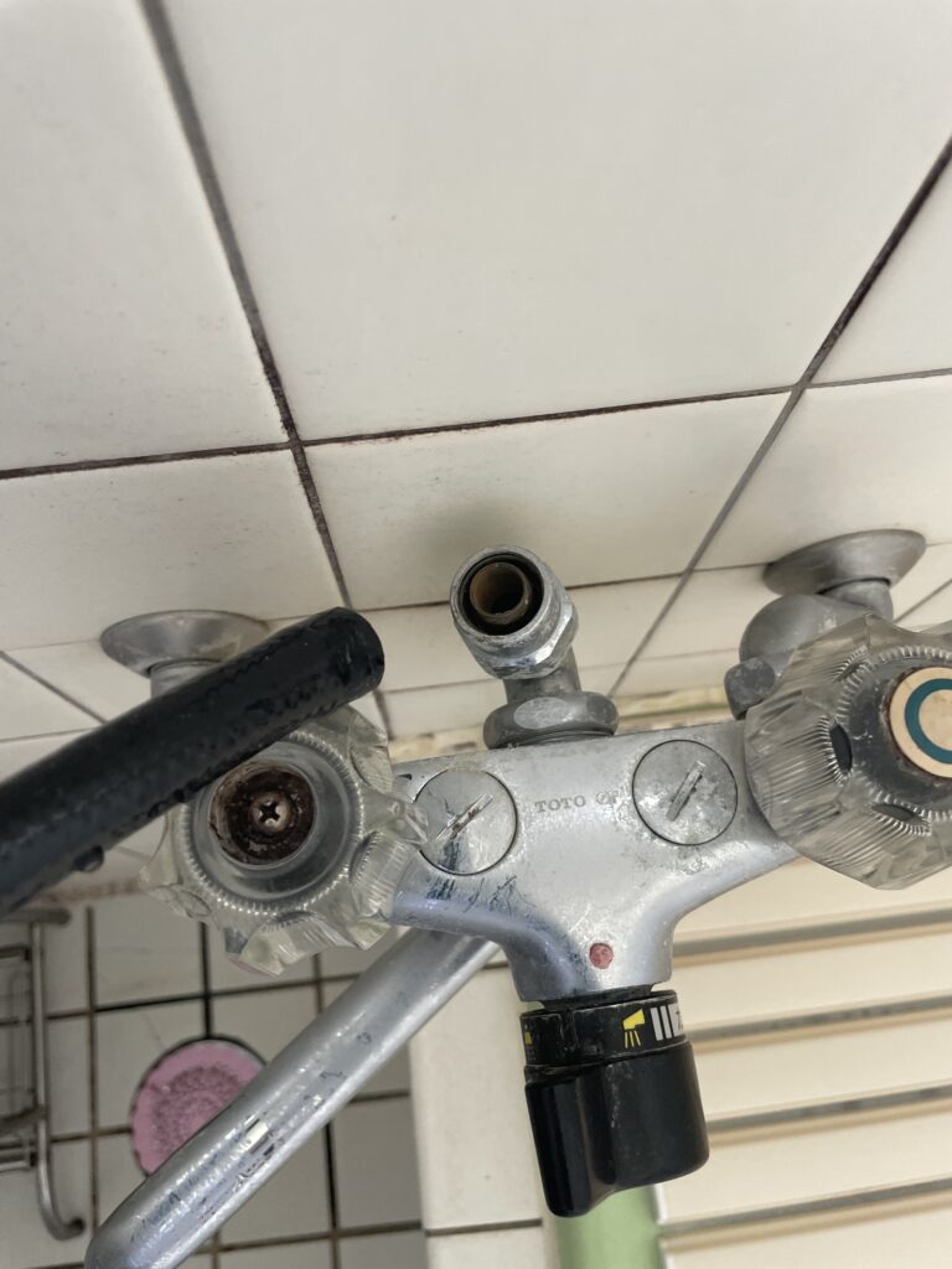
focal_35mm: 26
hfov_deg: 53.1
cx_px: 476
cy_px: 634
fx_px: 953
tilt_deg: -71.2
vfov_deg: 67.3
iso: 125
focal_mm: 4.2
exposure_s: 1/113
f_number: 1.6
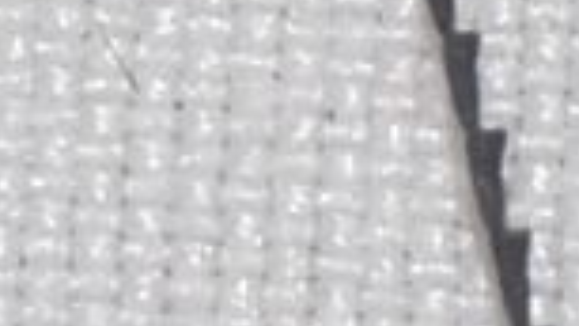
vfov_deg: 0.9
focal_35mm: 1376
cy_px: 1156
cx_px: 498
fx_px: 21122
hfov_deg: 1.6
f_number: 13
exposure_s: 1/160
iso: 100
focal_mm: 140
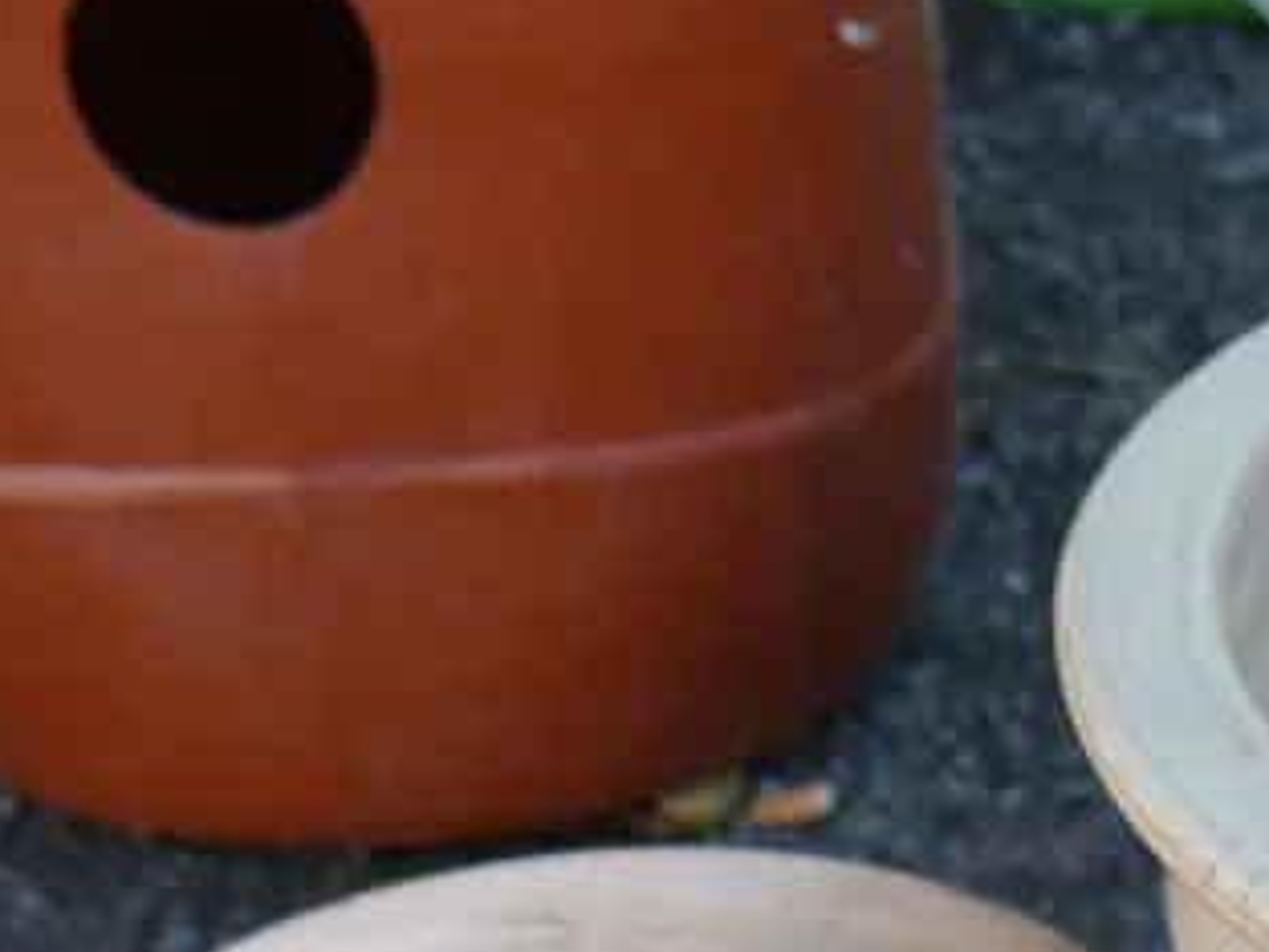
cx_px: 1411
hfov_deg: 18.0
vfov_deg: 13.2
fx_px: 3849
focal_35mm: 105
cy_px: 1475
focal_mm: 16
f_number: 4
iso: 200
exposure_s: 1/125
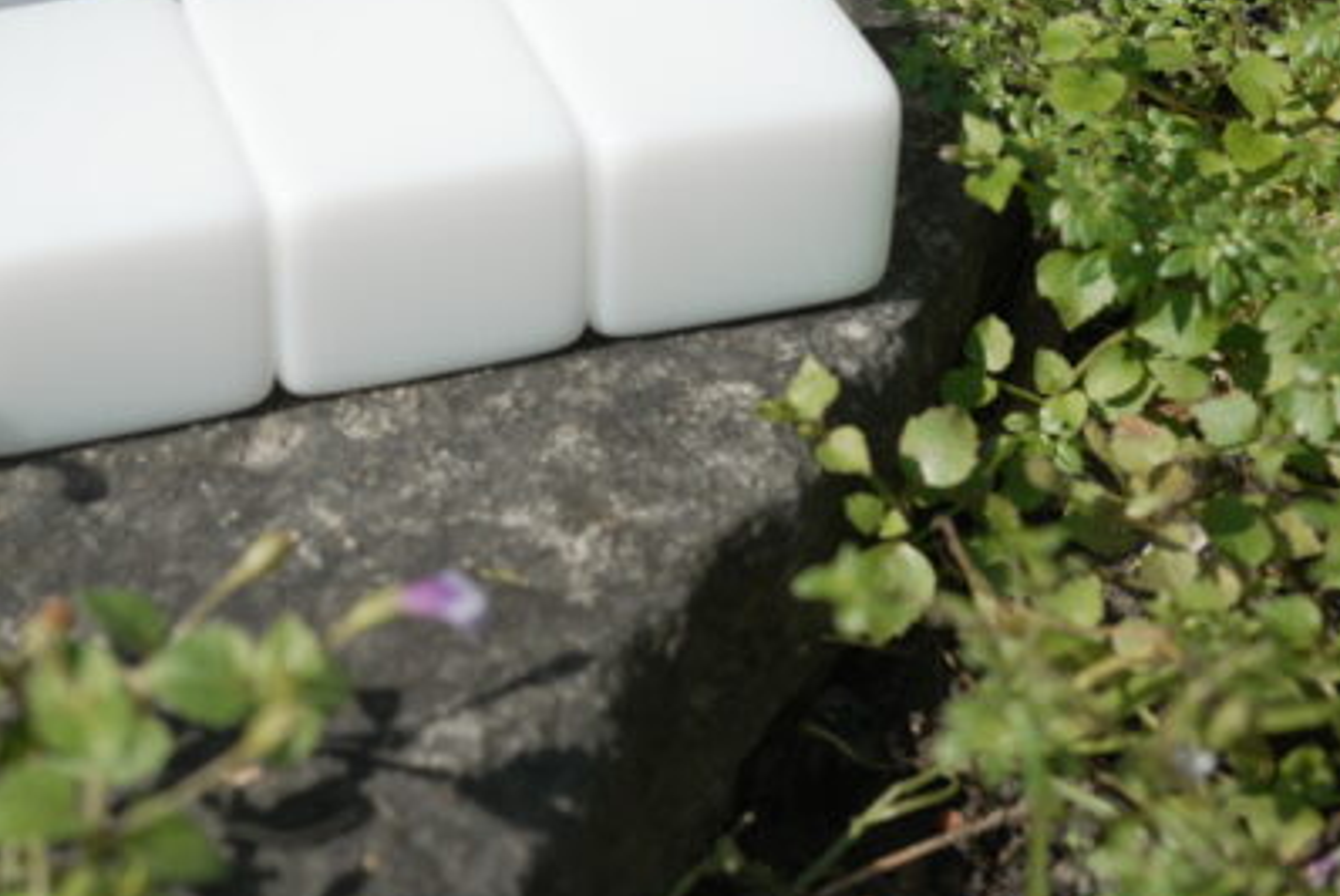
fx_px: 3352
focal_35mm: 90
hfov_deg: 22.1
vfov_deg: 14.9
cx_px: 152
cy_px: -59
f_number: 8
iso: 125
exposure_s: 1/320
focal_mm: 35
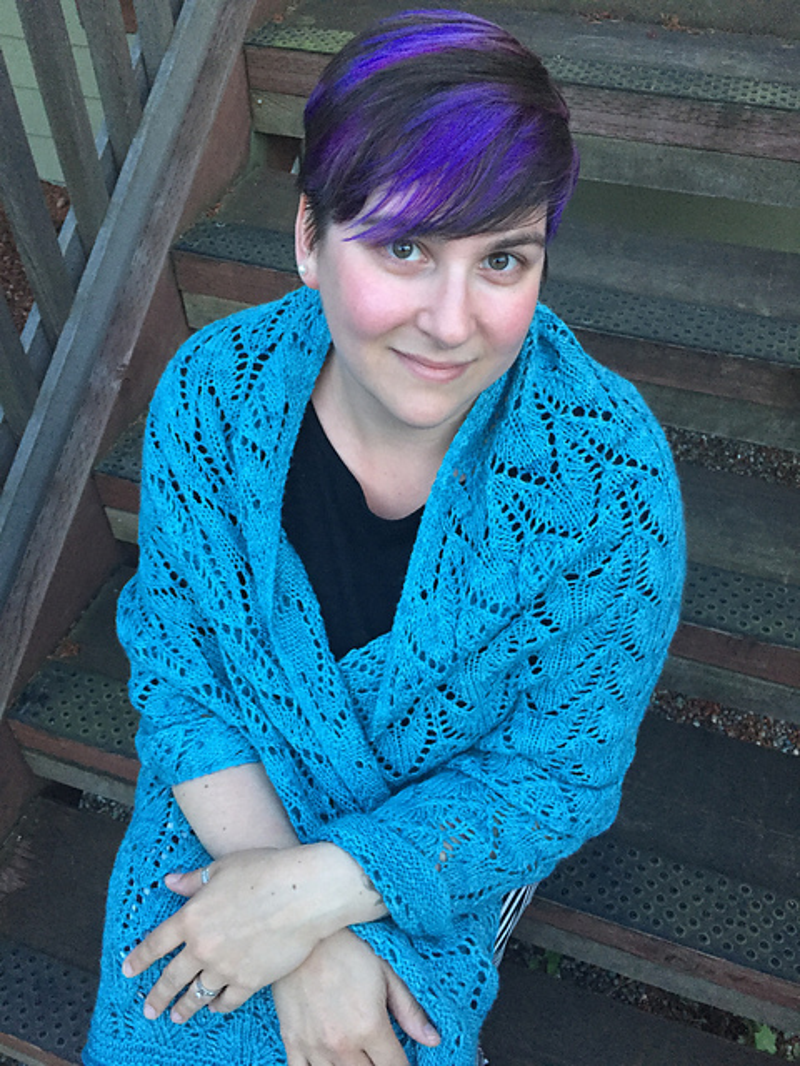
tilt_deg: -47.6
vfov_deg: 61.7
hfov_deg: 48.2
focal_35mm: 29
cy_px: 533
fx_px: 894
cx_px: 400
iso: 250
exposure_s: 1/20
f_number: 2.2
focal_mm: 4.15
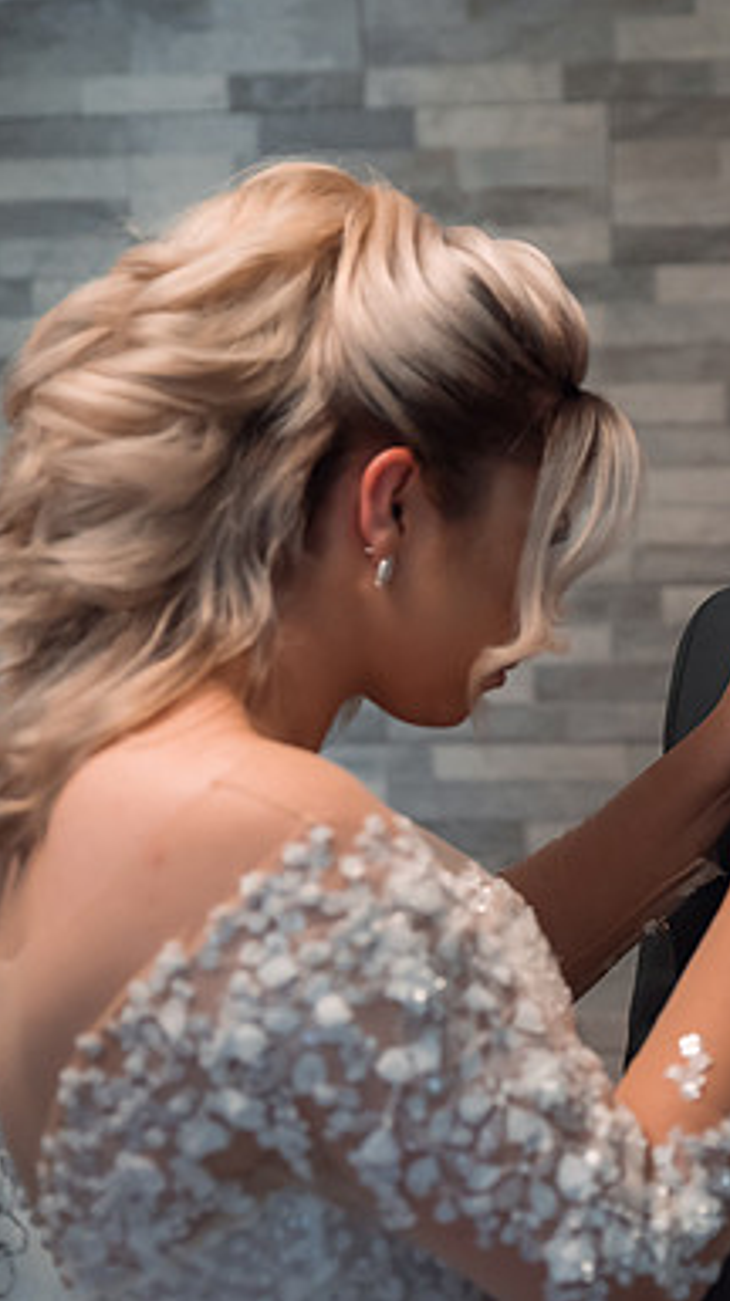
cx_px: 696
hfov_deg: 15.0
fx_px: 2724
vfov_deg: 26.9
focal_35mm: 79
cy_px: 650
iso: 1000
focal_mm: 50
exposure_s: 1/250
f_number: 2.8
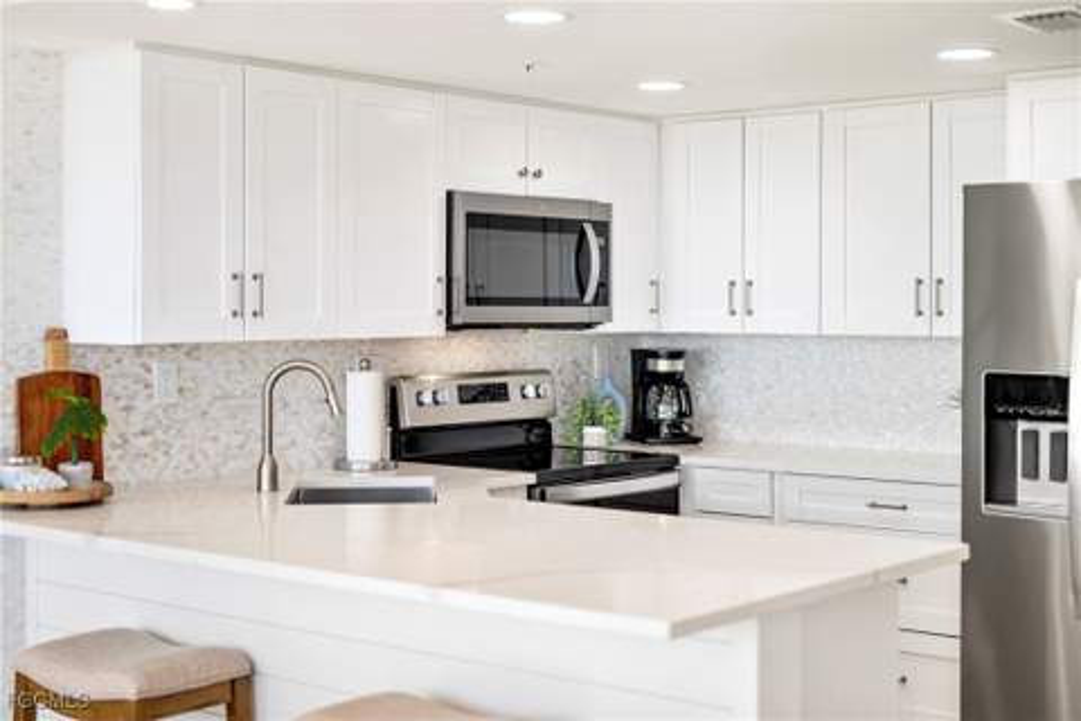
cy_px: 360
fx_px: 1501
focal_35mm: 50
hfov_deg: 39.6
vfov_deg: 27.0
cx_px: 540
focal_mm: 50
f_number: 1.8
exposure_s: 1/640
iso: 250
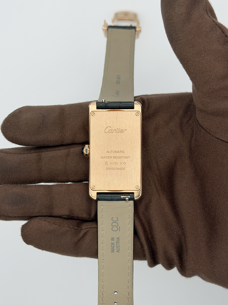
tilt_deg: -86.1
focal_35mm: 48
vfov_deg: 39.7
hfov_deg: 30.3
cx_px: 114
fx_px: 422
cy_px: 152
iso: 64
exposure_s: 1/224
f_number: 1.78
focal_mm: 6.76
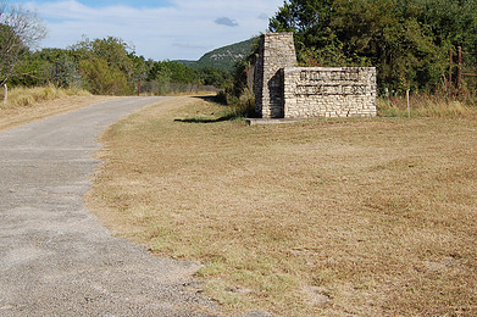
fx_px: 649
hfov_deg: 40.3
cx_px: 276
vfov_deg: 27.3
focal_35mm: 49
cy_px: 106
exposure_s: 1/800
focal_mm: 22
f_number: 5.6
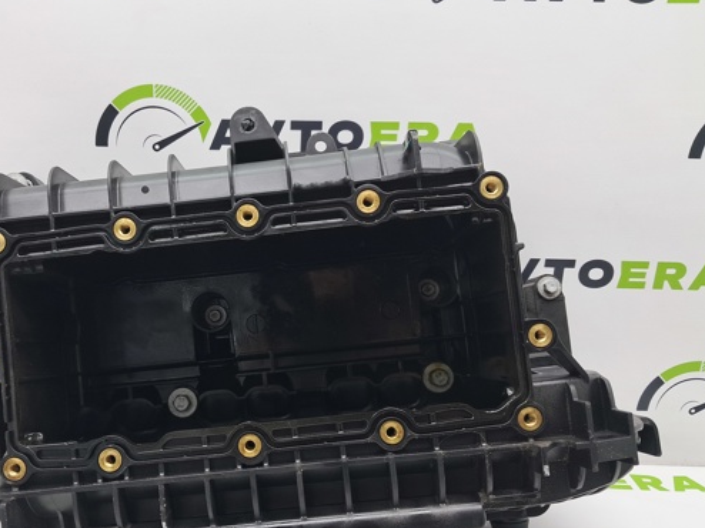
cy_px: 319
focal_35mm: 35
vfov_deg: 40.5
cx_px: 258
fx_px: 712
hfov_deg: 52.0
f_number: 1.8
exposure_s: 1/50
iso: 50
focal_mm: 4
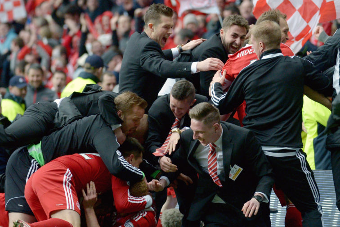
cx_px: 151
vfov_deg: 4.2
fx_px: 3069
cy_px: 123
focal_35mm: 325
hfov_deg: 6.3
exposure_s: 1/1000
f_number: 4
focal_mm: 240
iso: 4000
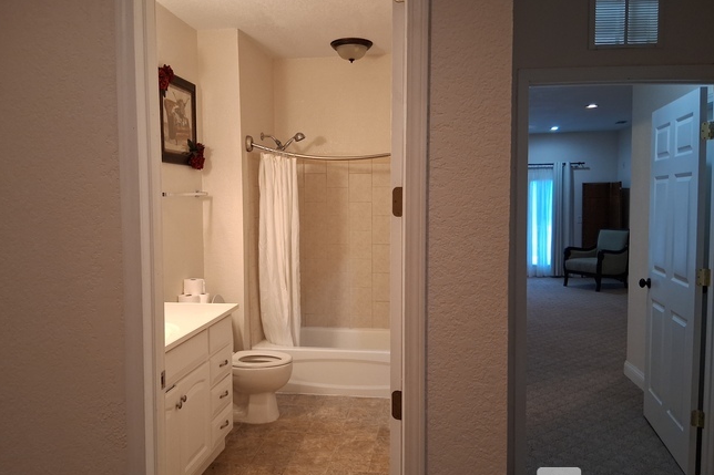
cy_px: 235
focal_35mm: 28
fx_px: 555
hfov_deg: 65.5
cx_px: 346
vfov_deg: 46.4
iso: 320
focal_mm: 3.98
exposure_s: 1/60
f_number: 1.8
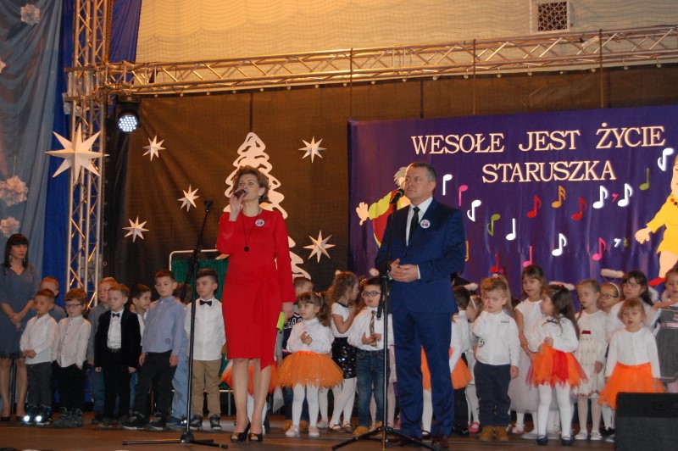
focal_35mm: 69
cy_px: 226
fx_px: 1298
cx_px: 339
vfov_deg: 19.7
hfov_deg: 29.3
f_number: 5.3
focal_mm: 46
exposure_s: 1/60
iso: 1250
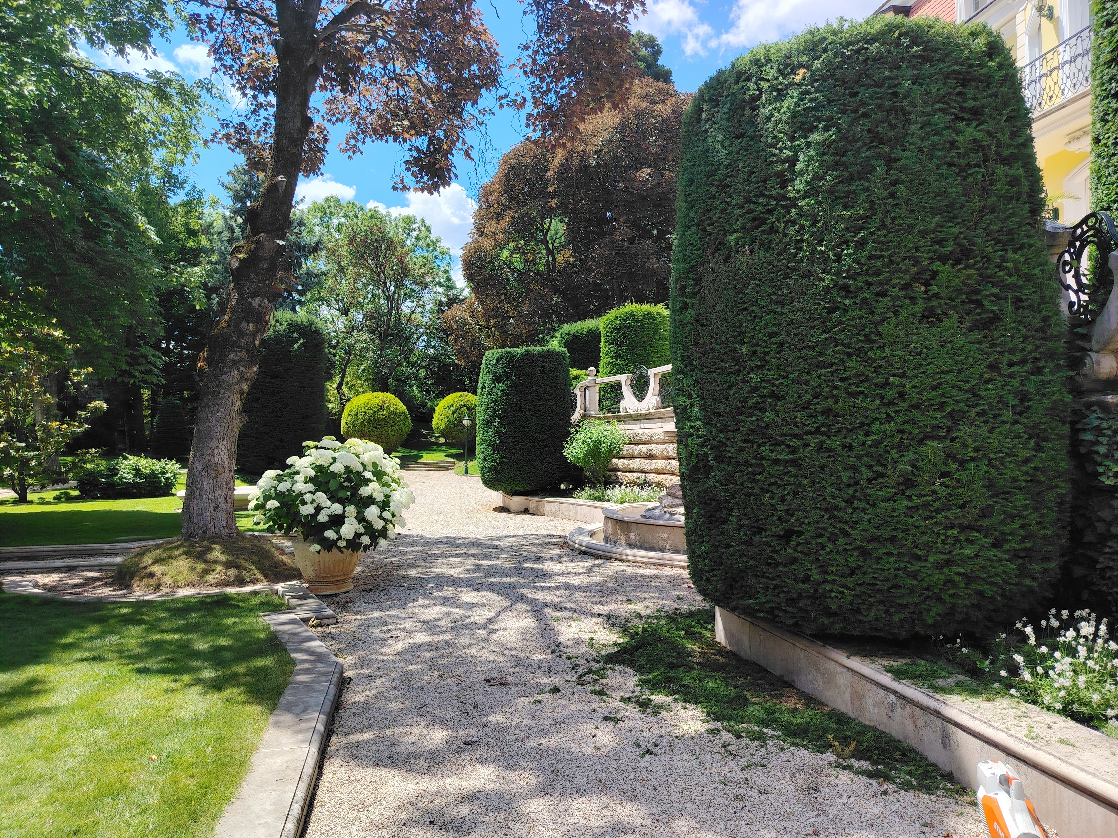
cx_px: 559
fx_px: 775
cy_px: 419
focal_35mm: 24
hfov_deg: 71.6
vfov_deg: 56.8
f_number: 1.75
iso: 100
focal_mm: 5.25
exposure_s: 1/758
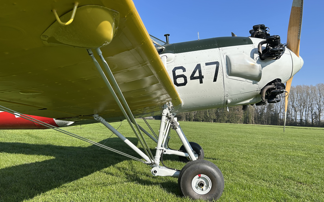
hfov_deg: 66.5
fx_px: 247
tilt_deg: +1.6
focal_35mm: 28
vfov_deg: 44.5
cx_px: 163
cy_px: 107
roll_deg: -1.4
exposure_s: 1/2762
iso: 50
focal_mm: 5.7
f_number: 1.5
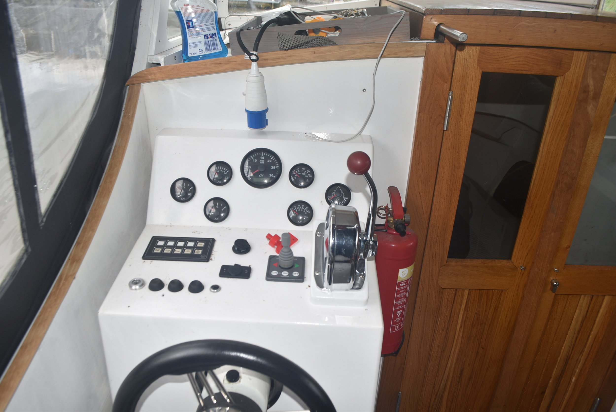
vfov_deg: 48.0
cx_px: 308
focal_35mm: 27
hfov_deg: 67.3
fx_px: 462
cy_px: 206
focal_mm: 18
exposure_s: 1/125
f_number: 5.6
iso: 110
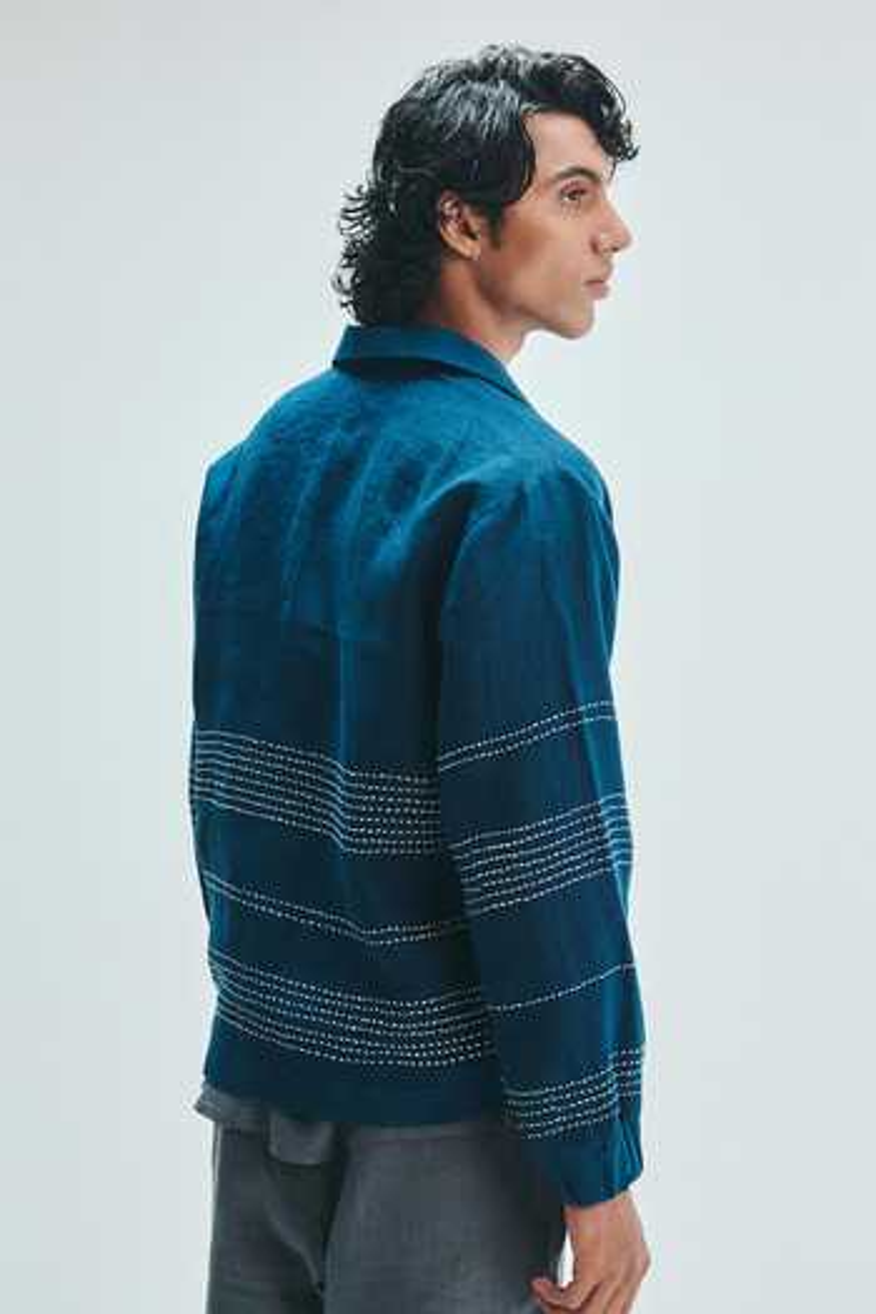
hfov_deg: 21.9
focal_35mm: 62
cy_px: 657
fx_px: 2263
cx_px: 438
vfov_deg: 32.4
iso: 400
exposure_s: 1/125
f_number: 8
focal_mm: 62
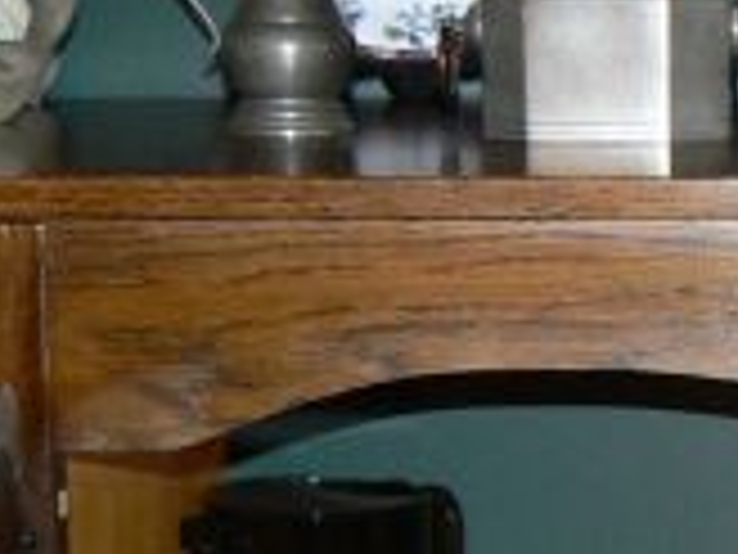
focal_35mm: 176
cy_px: 797
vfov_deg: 8.3
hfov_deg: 11.2
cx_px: 684
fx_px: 3752
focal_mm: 6
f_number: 2.8
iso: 100
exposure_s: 1/30
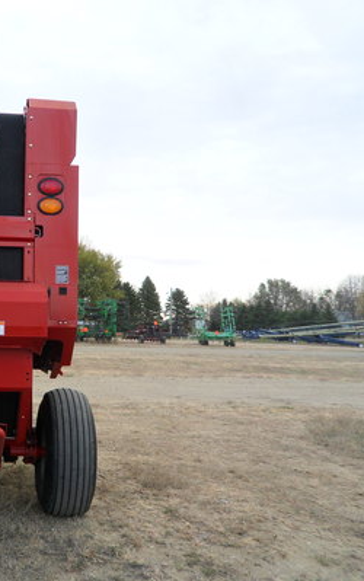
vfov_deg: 50.4
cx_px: 38
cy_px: 296
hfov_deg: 31.3
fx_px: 618
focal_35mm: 39
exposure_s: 1/180
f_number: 3.5
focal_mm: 4.9
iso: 80
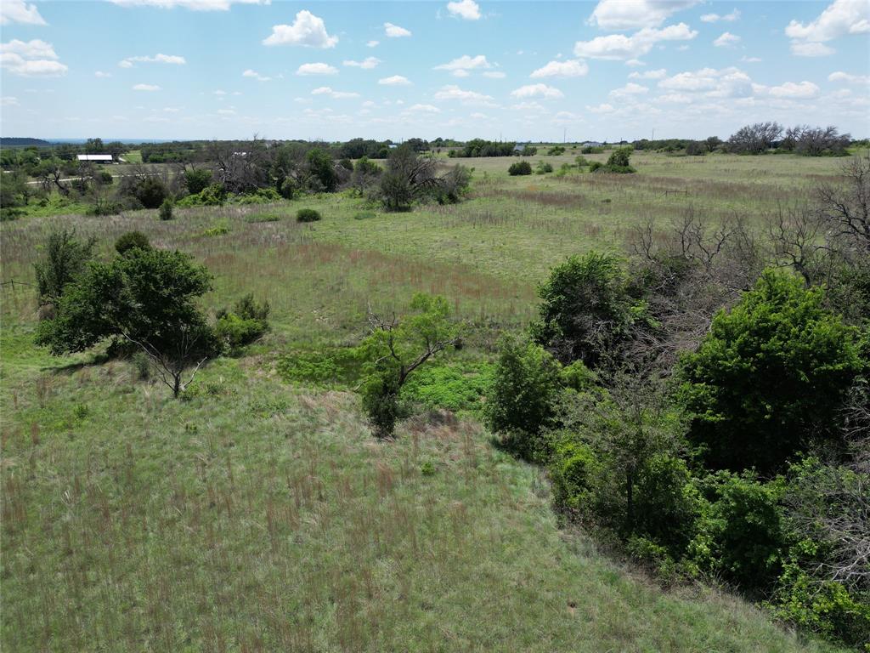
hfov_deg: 71.6
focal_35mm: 24
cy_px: 326
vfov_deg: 56.8
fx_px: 603
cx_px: 435
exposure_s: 1/3200
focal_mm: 6.72
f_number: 1.7
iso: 140
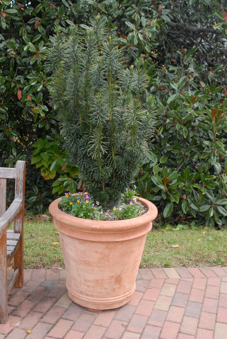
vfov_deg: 46.4
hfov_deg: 32.0
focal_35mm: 42
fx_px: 396
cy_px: 170
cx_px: 114
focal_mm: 28
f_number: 6.3
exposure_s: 1/160
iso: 400
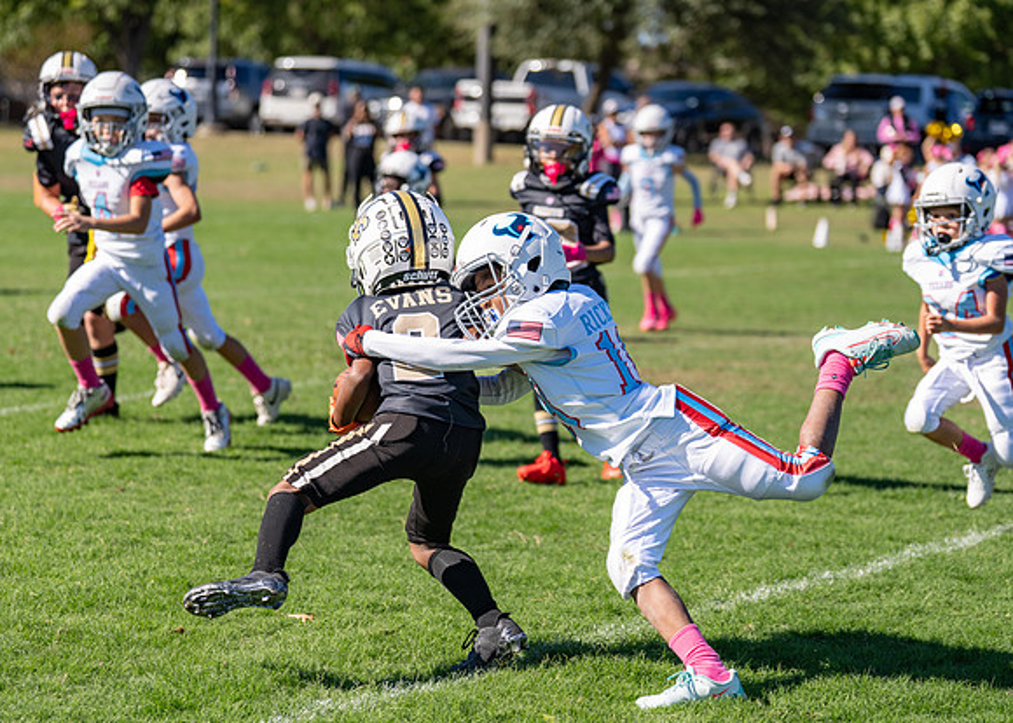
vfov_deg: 14.0
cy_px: 392
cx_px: 449
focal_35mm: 102
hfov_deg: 19.6
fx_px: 2937
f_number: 2.8
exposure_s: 1/2500
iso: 160
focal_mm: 88
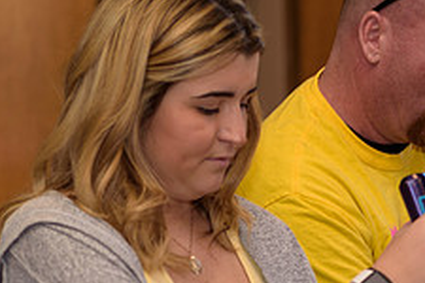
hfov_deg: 9.3
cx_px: 495
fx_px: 2585
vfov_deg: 6.3
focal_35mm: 219
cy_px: 256
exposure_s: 1/125
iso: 160
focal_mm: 85
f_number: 2.8
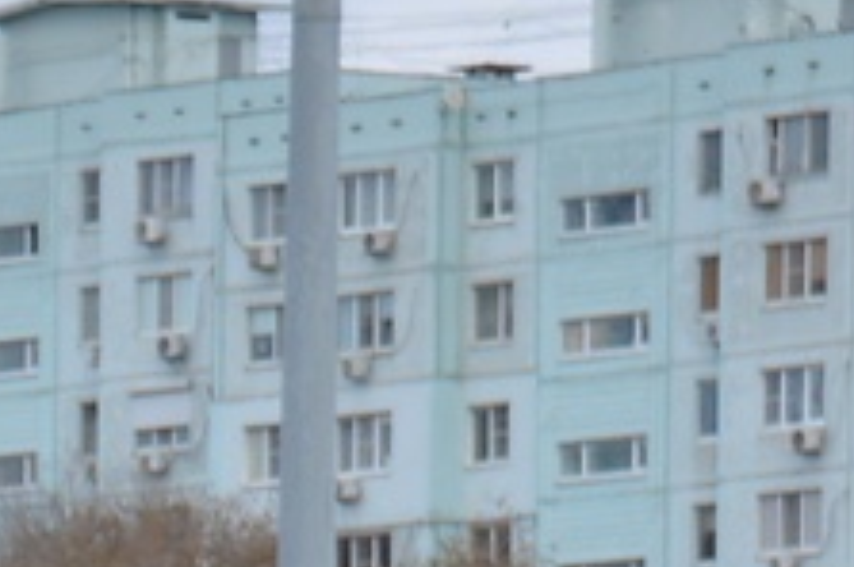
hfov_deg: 3.9
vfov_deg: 2.6
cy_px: 1707
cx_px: -1019
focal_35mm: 525
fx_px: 12436
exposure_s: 1/200
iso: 200
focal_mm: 52
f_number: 7.1
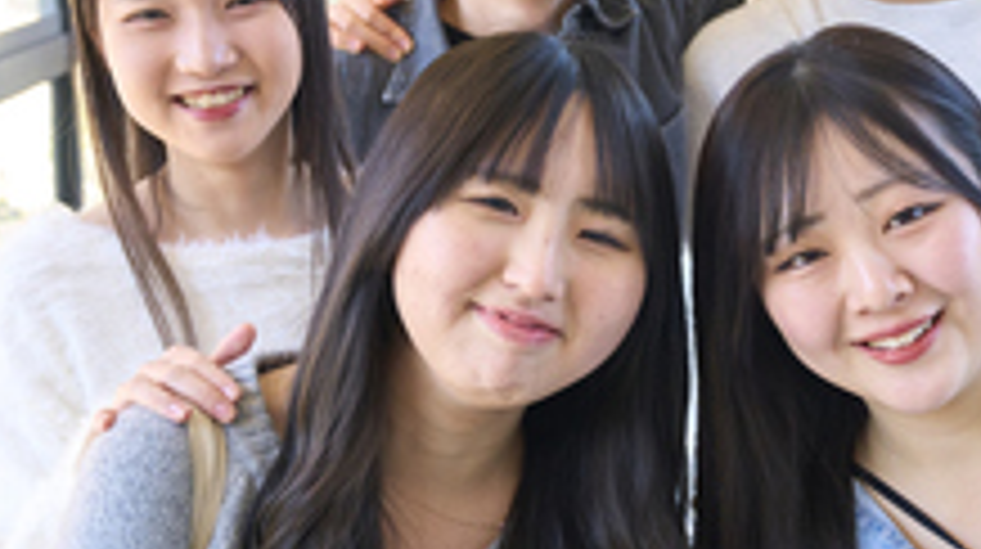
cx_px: 673
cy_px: 202
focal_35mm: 70
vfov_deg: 17.1
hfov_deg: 29.9
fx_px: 1819
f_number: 5
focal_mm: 33
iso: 1600
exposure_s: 1/160
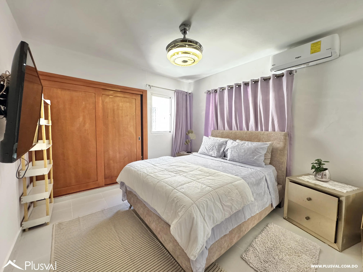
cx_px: 182
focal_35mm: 14
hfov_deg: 102.1
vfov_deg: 85.7
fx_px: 147
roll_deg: -1.0
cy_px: 136
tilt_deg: -4.2
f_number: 2.2
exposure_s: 1/60
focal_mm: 2.22
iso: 400
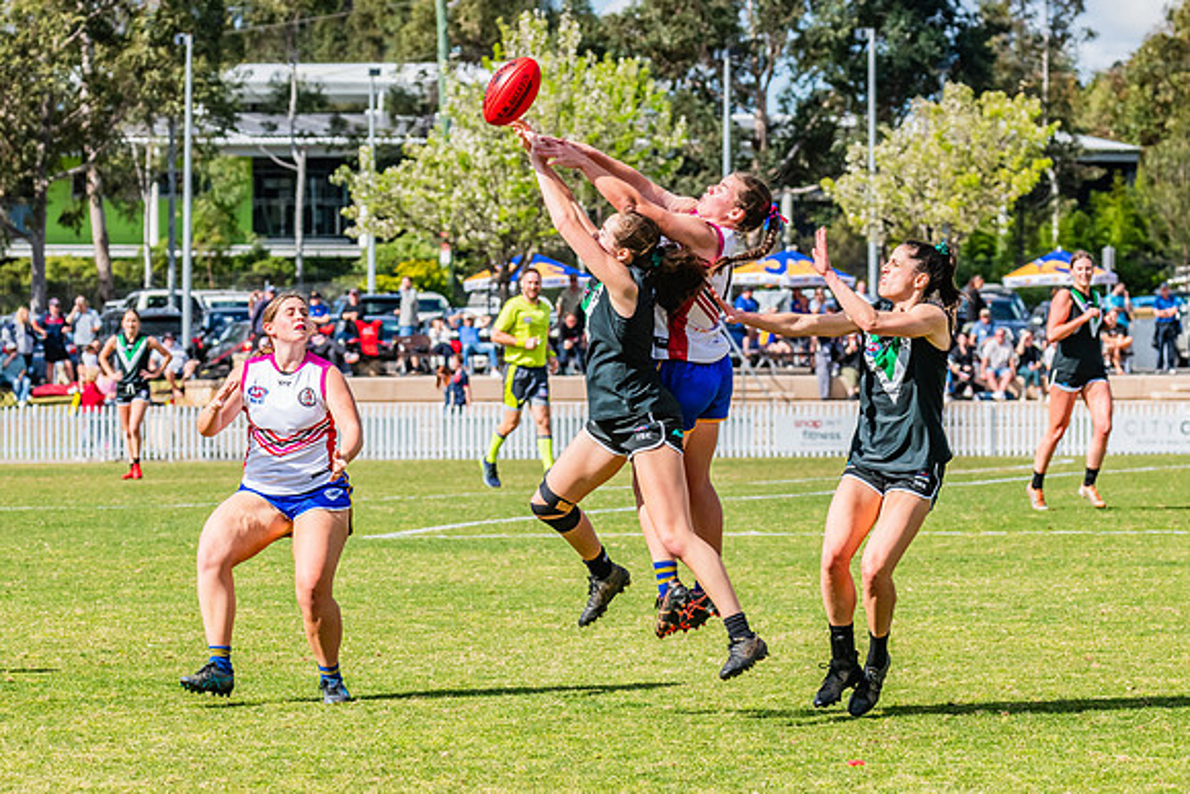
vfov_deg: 5.9
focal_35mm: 232
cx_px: 660
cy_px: 393
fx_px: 7662
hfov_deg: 8.9
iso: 800
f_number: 11
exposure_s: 1/1250
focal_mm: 180
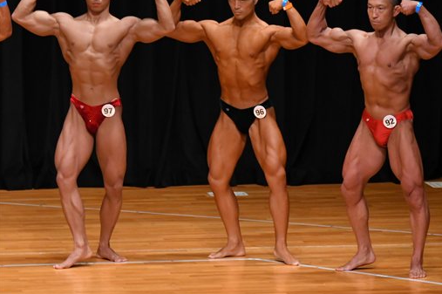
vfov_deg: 4.4
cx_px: 335
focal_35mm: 309
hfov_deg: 6.7
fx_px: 3790
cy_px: 138
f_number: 5.6
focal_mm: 135
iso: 3200
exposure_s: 1/400
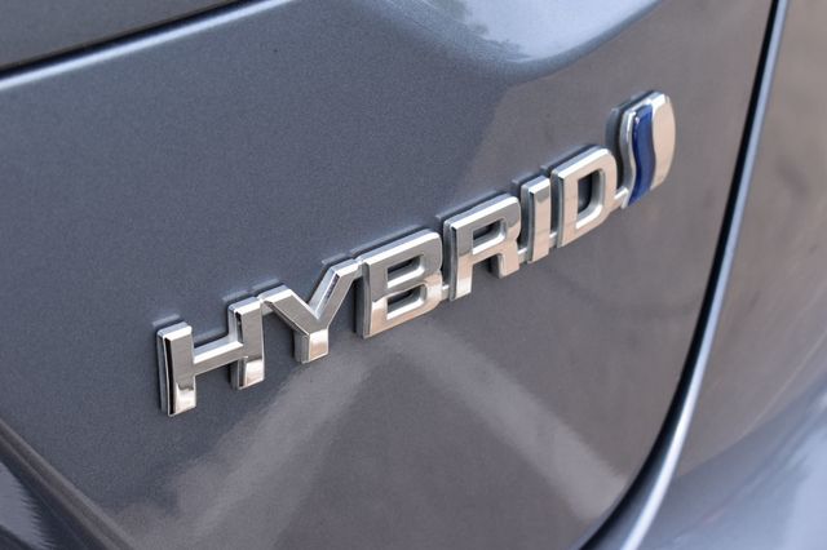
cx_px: 414
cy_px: 275
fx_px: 1894
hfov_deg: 24.6
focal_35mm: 82
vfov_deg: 16.5
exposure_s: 1/250
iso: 400
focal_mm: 55
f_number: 10
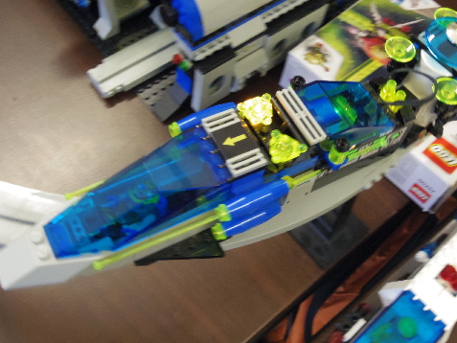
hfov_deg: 42.9
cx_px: 223
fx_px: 581
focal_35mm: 44
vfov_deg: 32.8
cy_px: 136
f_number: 4.5
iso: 1000
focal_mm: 6.4
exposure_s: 1/60
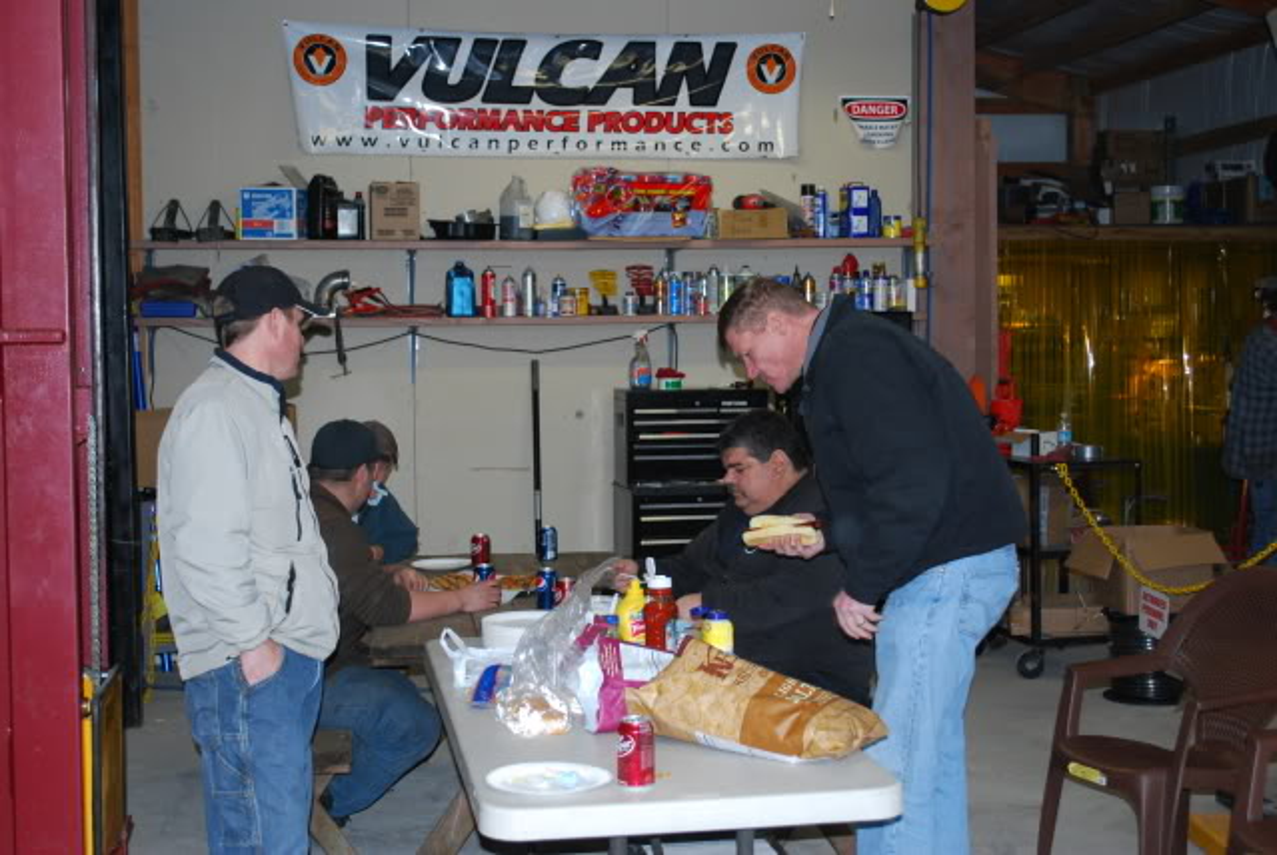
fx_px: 1865
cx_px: 638
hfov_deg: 37.8
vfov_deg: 25.8
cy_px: 428
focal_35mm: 52
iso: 500
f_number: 5.3
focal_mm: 35
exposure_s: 1/60
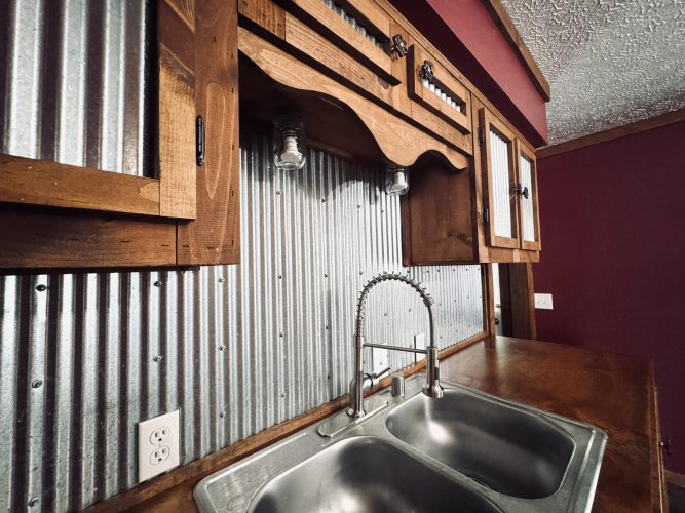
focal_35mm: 14
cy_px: 256
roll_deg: +1.6
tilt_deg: +1.3
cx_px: 342
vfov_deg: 85.7
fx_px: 277
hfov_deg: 102.1
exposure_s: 1/60
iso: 800
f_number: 2.2
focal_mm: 2.22
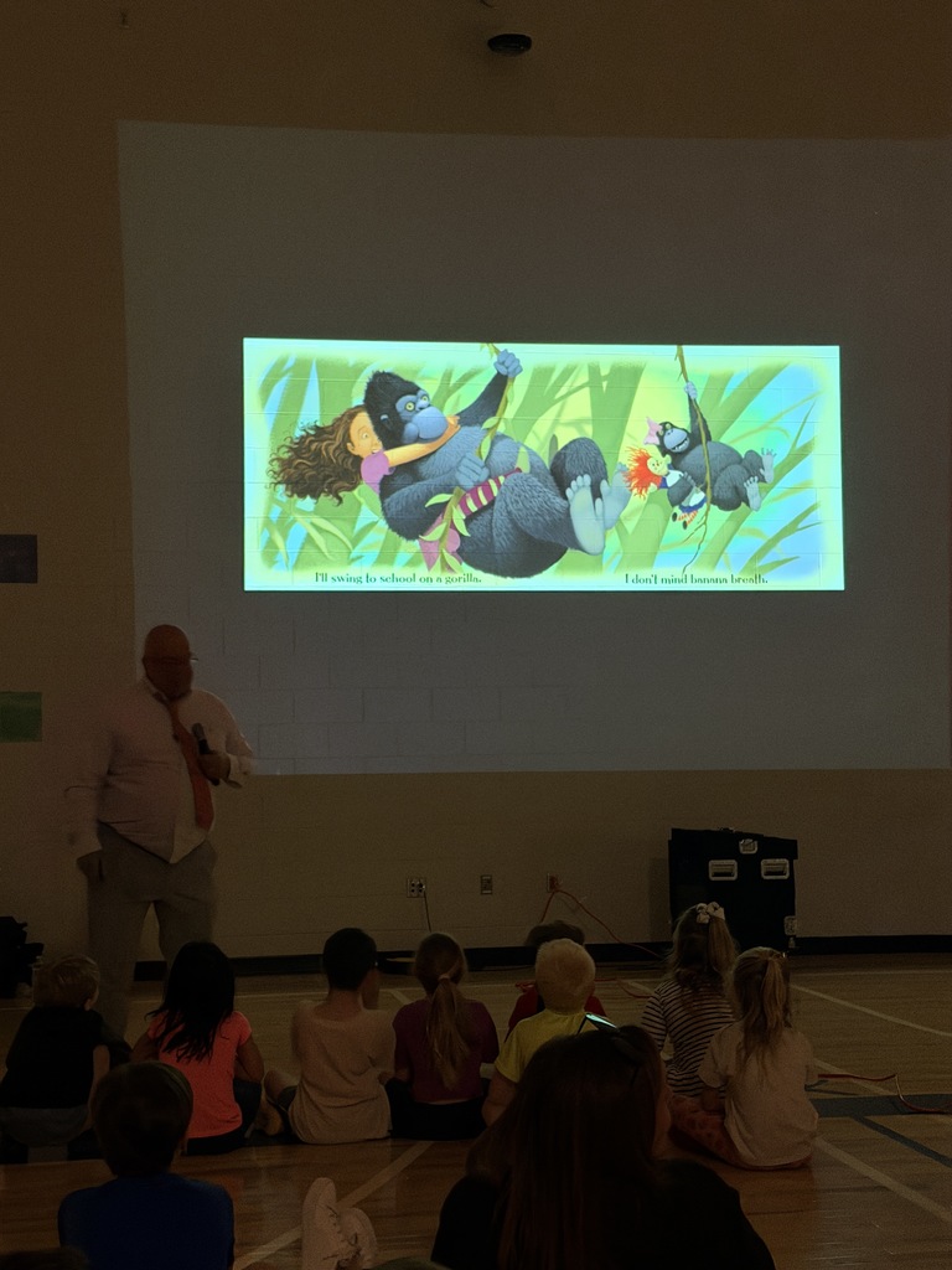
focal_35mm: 48
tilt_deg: +4.6
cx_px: 476
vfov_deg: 39.7
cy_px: 635
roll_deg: +1.1
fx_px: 1760
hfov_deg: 30.3
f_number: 1.78
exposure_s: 1/30
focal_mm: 6.76
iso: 640
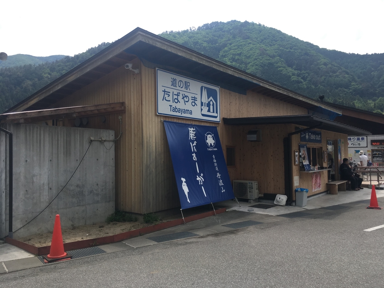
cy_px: 144
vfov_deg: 48.2
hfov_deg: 61.7
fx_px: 322
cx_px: 192
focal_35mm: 29
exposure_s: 1/1012
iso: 25
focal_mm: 4.15
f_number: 2.2
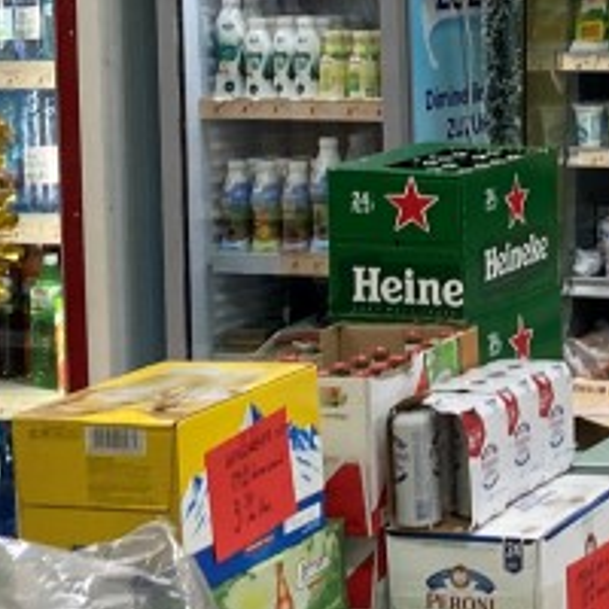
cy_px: -52
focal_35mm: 127
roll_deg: +0.6
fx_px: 2528
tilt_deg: -1.9
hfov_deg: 13.4
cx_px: 706
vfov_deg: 13.5
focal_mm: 3.99
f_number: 1.8
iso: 80
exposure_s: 1/50
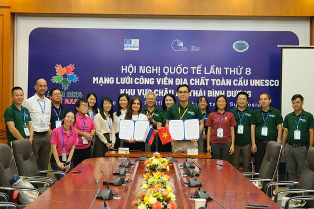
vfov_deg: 27.5
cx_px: 157
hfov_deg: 40.3
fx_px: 427
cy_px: 104
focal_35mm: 49
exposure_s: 1/100
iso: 1600
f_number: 4
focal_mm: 32.5
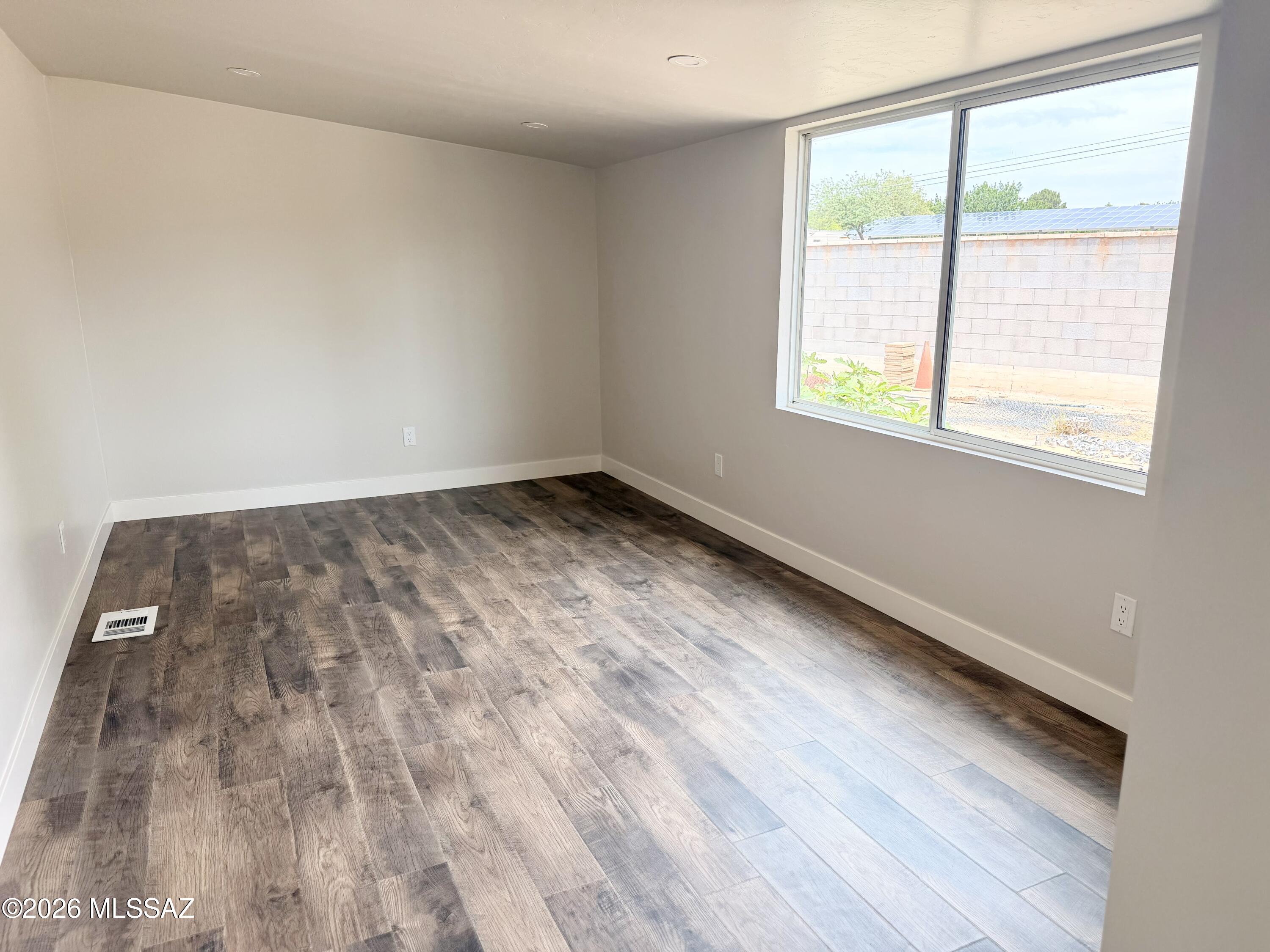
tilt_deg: -13.6
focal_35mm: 24
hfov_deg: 71.6
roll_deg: +1.7
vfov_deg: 56.8
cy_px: 476
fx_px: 881
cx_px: 635
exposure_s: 1/421
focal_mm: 6.76
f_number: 1.78
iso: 100
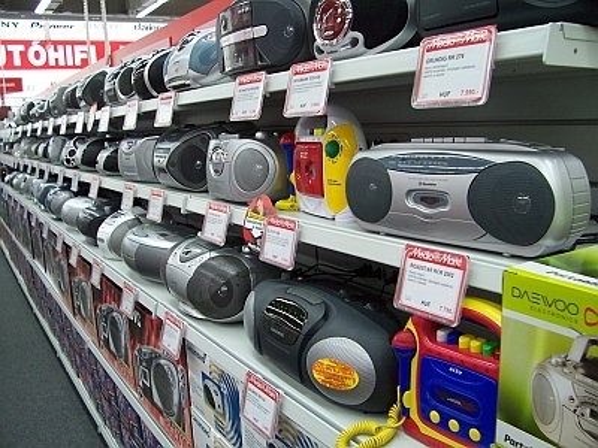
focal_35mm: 34
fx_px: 587
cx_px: 299
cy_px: 224
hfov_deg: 54.0
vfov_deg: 41.8
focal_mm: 5.6
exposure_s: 1/30
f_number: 2.7
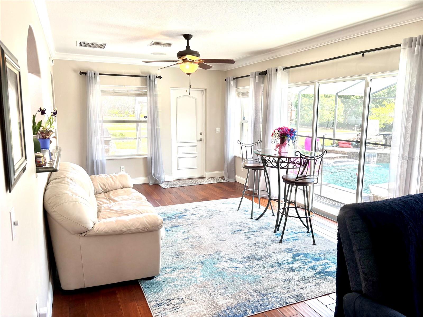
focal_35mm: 26
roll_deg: -0.3
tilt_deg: -9.2
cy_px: 158
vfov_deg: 53.1
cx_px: 212
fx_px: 318
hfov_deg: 67.3
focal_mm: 5.96
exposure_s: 1/120
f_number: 1.6
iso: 50
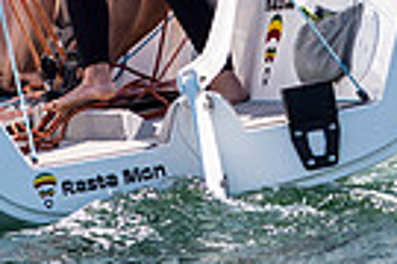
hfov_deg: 1.1
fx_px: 21337
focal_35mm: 1935
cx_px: 259
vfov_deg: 0.7
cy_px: -133
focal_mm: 300
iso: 200
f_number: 5
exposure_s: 1/2000
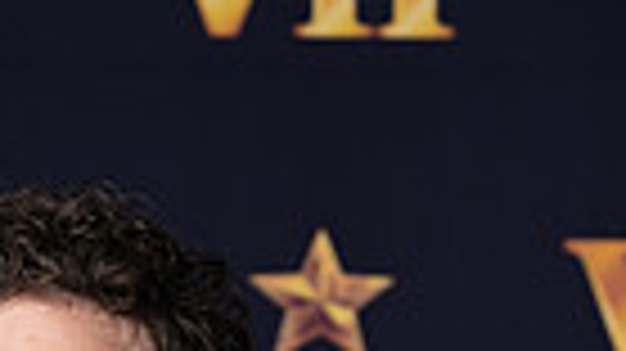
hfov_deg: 5.3
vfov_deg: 2.9
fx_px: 6768
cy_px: 864
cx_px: -18
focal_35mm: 408
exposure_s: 1/100
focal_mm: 120
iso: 320
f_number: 8
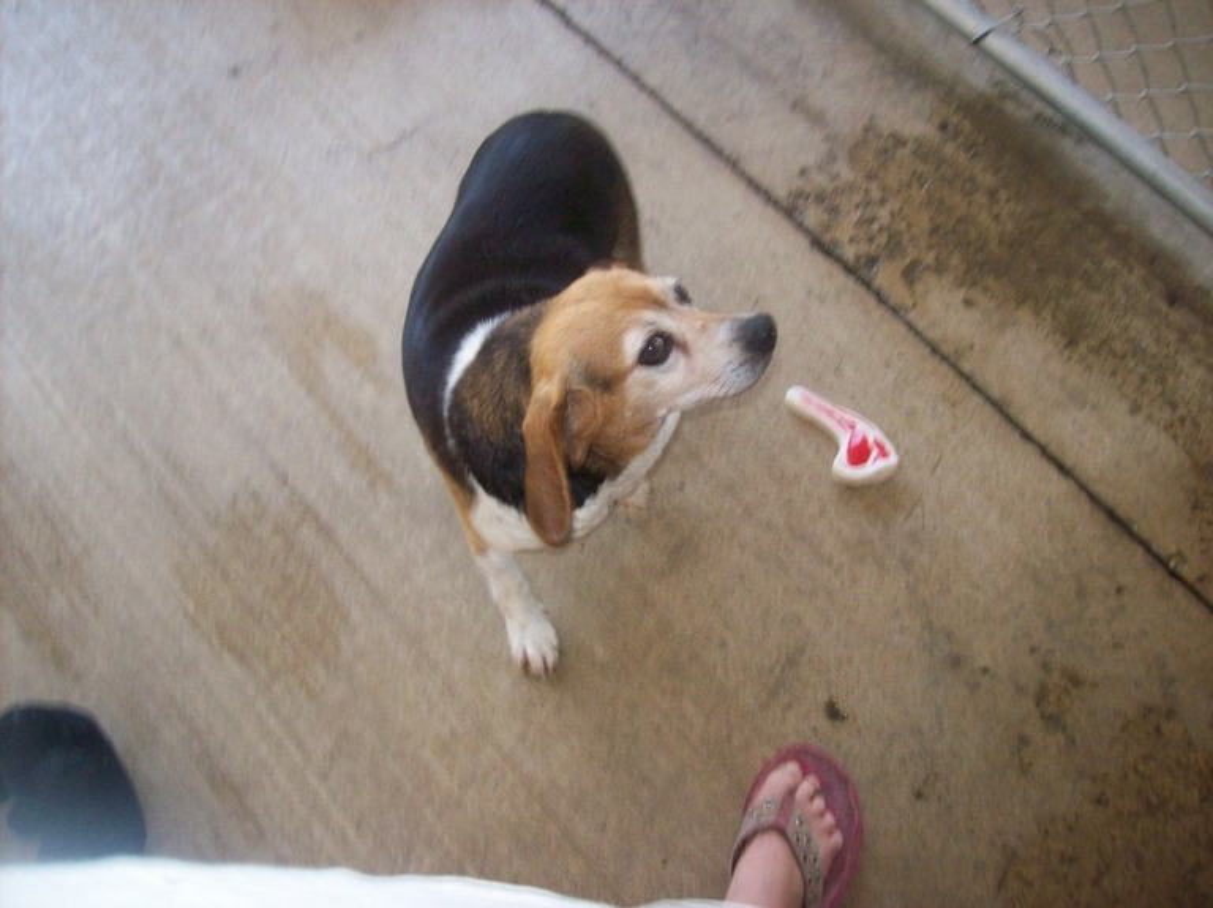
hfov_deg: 51.4
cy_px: 454
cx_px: 606
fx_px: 1261
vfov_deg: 39.6
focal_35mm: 36
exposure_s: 1/64
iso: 200
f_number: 2.7
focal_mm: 6
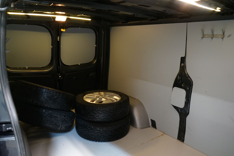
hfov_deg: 65.5
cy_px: 78
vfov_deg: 46.4
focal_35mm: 28
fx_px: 182
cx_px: 117
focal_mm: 28
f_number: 3.5
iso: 2500
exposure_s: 1/30
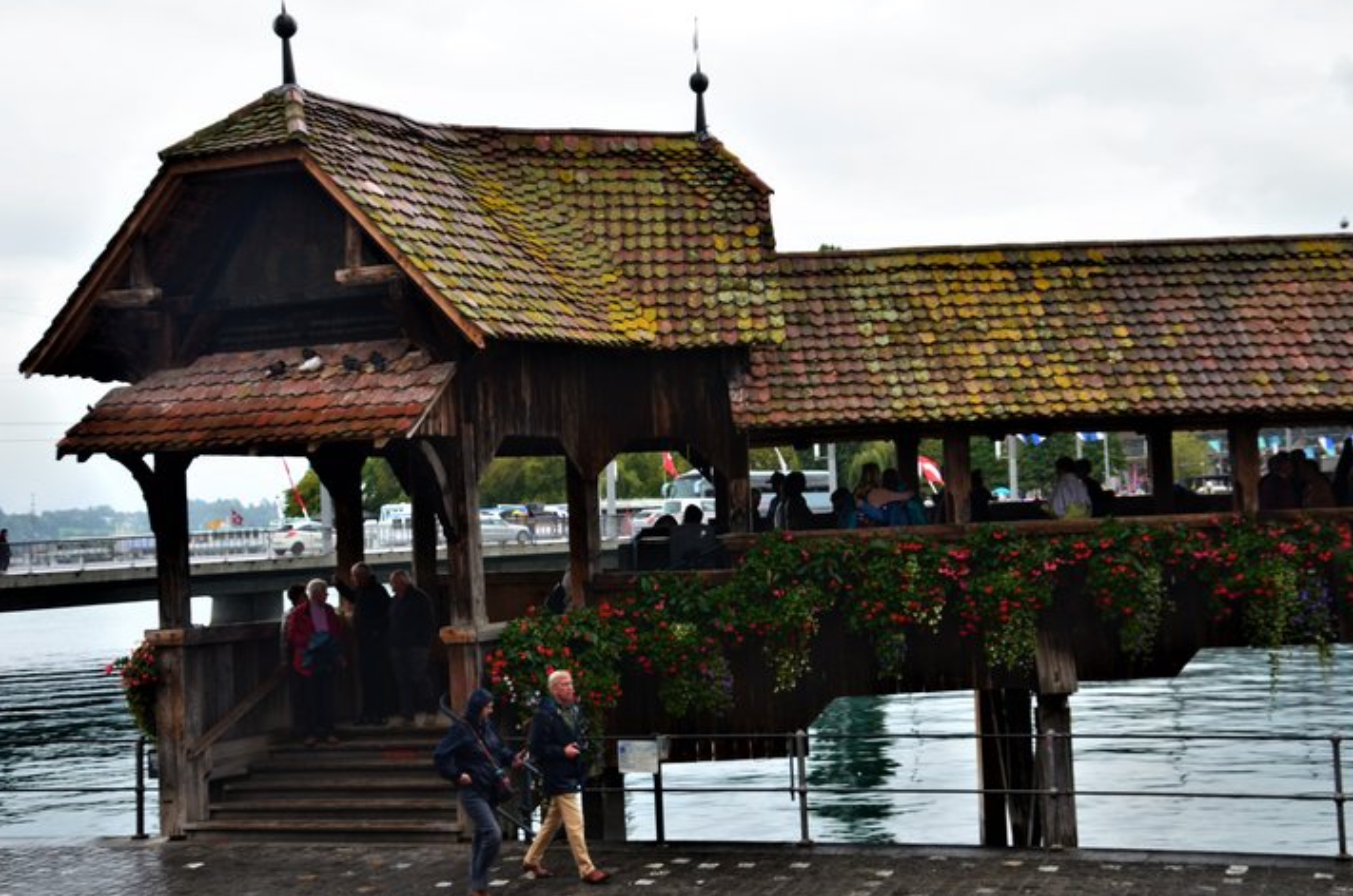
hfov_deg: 36.9
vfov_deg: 24.9
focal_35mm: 54
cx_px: 746
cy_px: 420
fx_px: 2025
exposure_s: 1/30
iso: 320
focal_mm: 32
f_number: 7.1
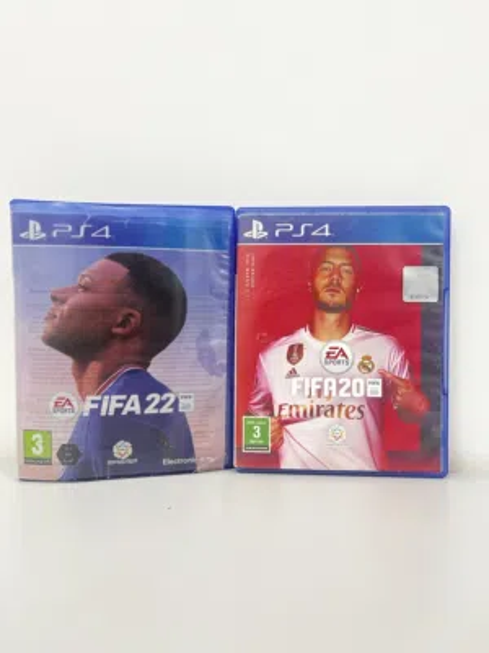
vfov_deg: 67.3
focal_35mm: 26
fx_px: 490
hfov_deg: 53.1
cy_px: 326
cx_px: 244
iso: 250
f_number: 1.6
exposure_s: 1/50
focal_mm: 5.1
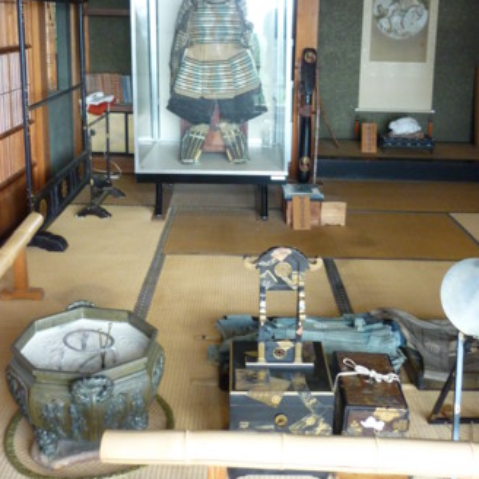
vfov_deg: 41.4
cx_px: 244
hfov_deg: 41.9
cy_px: 162
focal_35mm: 40
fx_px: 626
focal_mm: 5.5
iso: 400
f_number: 2.8
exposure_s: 1/20
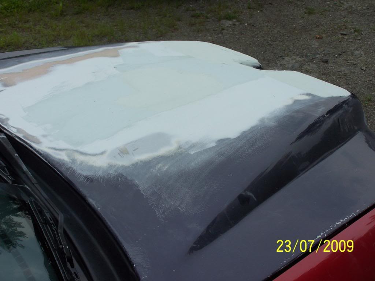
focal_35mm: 59
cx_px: 188
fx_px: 639
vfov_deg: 24.8
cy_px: 140
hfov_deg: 32.7
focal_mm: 9.8
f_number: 4.5
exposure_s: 1/500
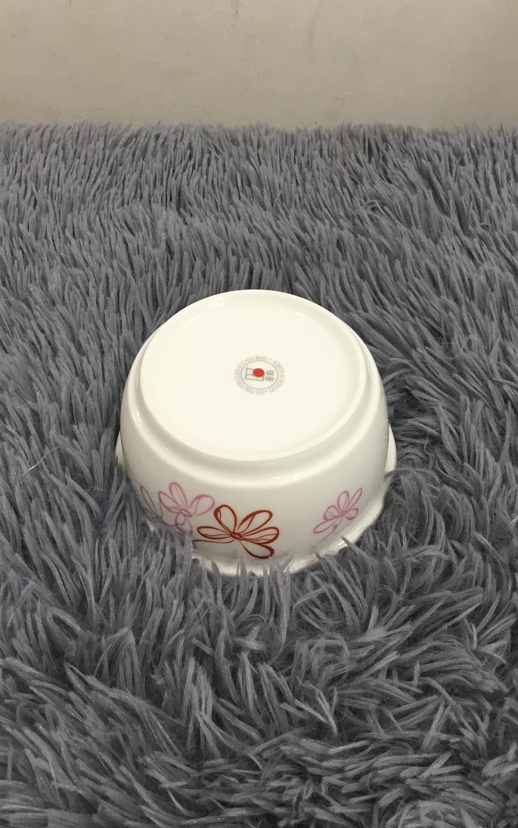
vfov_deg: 54.0
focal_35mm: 36
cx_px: 274
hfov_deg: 35.3
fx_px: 813
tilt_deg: -50.4
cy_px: 389
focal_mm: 3.3
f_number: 2.4
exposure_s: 1/33
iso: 64
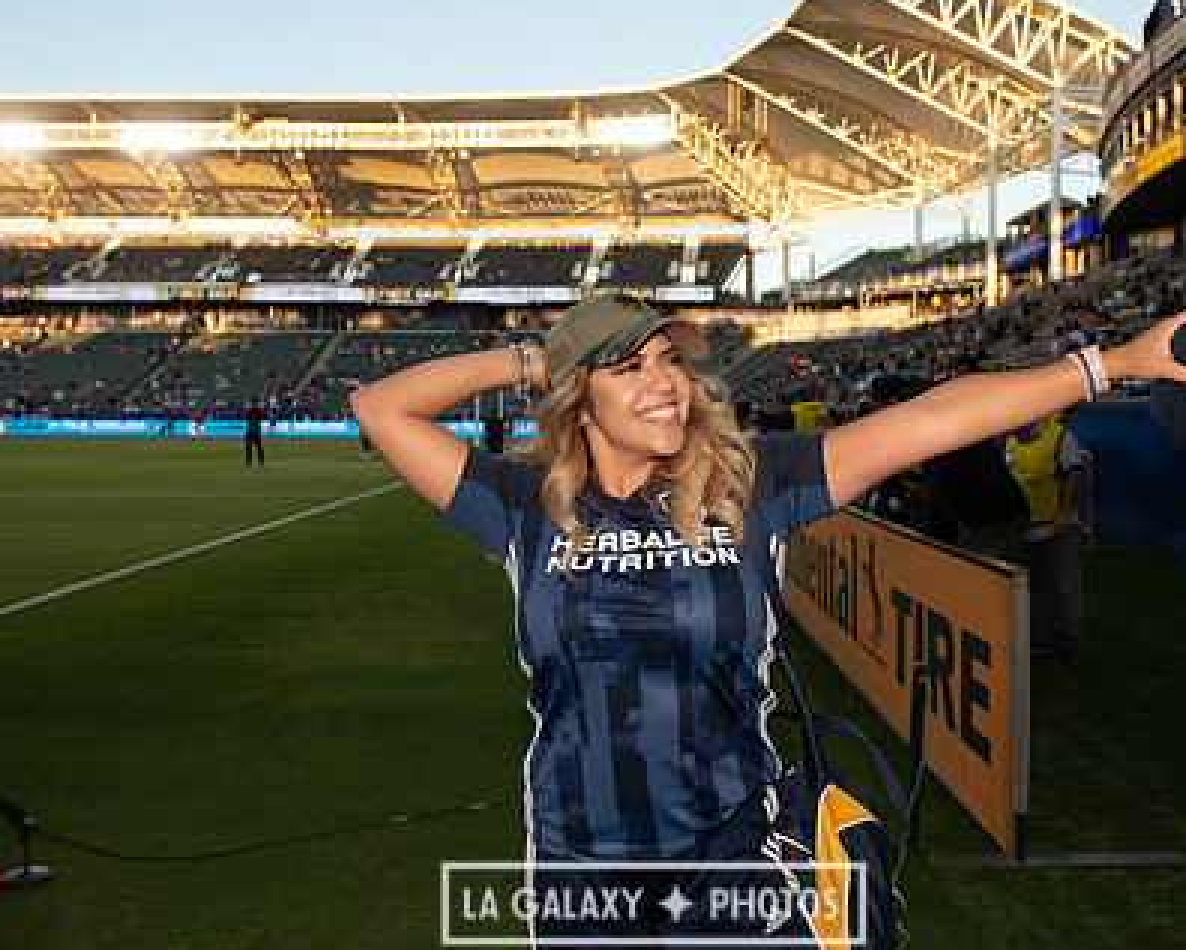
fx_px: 1159
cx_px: 653
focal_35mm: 33
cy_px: 454
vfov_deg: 44.5
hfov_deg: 54.1
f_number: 7.1
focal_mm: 24
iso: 800
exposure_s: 1/640
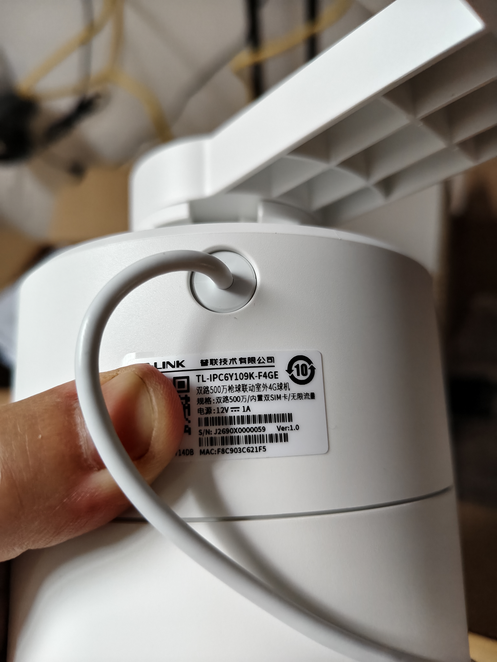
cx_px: 248
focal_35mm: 23
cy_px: 331
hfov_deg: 58.9
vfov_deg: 73.9
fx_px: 440
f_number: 1.88
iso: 862
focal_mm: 5.56
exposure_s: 1/50
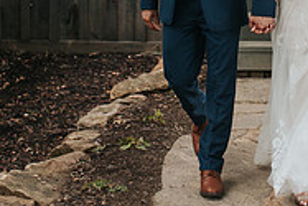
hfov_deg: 17.1
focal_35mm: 118
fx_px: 1010
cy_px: -38
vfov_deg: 11.4
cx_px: 285
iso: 640
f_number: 2.8
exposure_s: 1/800
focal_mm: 35
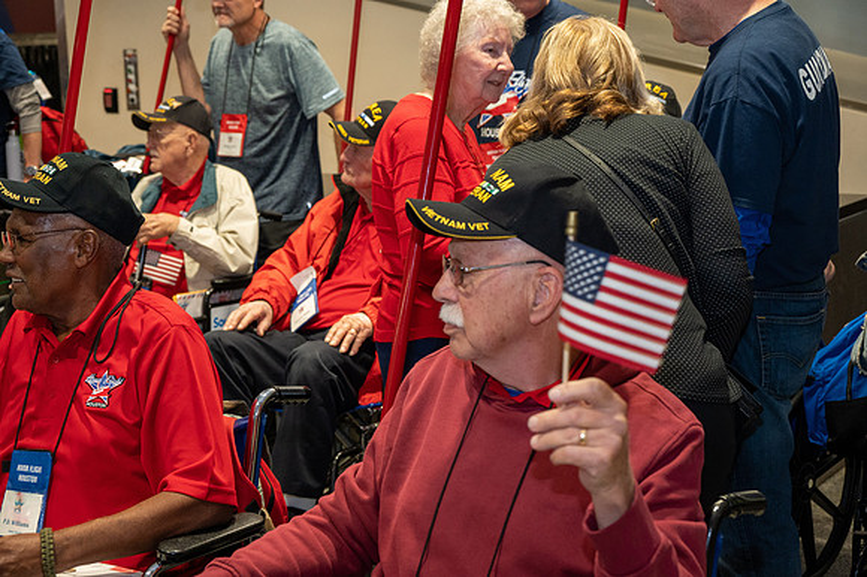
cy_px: 288
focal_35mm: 56
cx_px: 434
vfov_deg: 24.2
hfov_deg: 35.7
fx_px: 1348
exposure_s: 1/60
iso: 4000
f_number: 5.6
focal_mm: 56
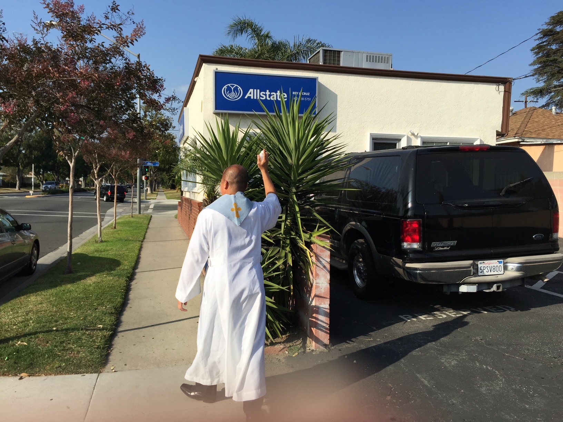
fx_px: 472
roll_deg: +1.2
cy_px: 211
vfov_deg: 48.2
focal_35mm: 29
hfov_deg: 61.7
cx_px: 282
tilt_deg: -2.4
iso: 32
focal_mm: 4.15
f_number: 2.2
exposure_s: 1/2326
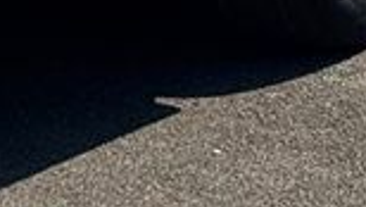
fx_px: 3371
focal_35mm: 347
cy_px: -628
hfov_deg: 6.2
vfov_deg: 3.4
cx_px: 67
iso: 64
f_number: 1.78
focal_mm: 6.76
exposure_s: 1/4608
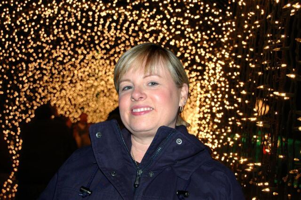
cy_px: 100
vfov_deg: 31.8
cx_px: 150
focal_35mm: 42
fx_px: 351
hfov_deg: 46.5
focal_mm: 28
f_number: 4
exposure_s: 1/30
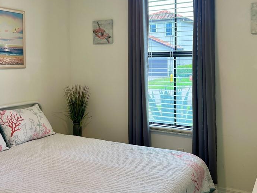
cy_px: 68
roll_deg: +0.4
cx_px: 131
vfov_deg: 36.5
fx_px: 289
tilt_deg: -2.7
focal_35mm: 39
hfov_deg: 47.9
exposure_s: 1/120
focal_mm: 5.7
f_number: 1.5
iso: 80
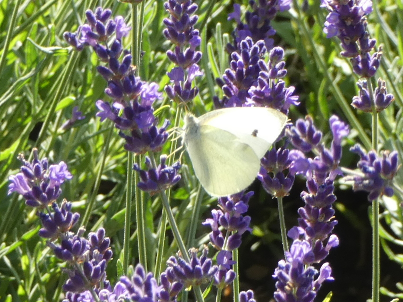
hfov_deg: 8.9
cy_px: 151
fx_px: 2597
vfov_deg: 6.7
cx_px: 202
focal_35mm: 223
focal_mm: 39.9
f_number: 5.5
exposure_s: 1/80
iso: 160
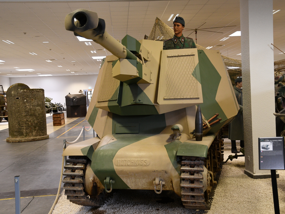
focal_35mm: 44
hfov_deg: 42.9
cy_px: 108
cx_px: 149
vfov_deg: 32.9
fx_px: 362
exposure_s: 1/60
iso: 800
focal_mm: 27
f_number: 4
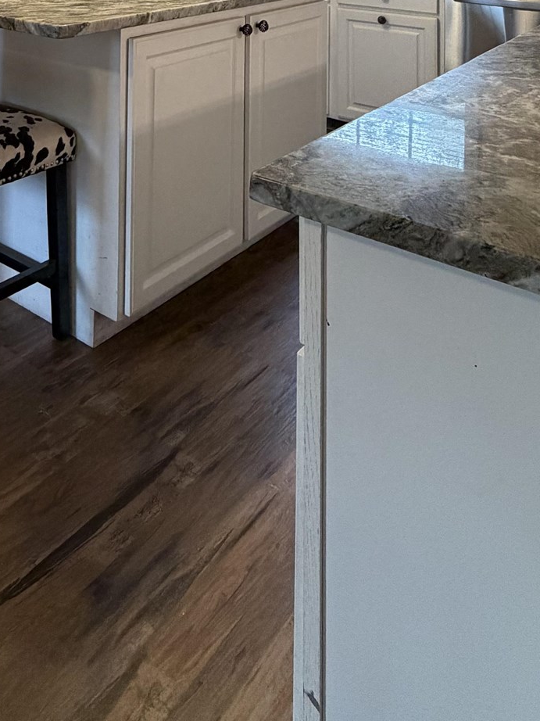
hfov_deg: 38.5
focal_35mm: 35
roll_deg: -0.6
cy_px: -105
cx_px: 77
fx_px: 728
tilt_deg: +0.8
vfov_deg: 40.4
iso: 320
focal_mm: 2.22
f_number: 2.2
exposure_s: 1/120
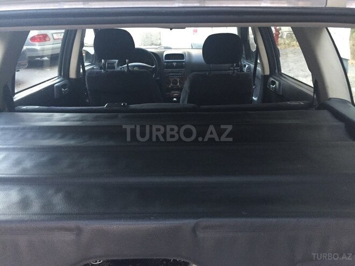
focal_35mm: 29
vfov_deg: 48.2
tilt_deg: -22.5
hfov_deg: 61.7
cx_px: 178
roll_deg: -0.9
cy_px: 133
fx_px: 297
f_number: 2.2
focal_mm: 4.15
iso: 320
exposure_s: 1/33
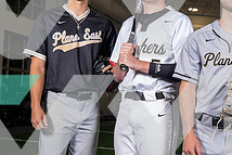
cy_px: 133
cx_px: 203
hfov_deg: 25.9
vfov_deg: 17.8
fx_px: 490
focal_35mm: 76
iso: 200
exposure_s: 1/200
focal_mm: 28
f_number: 5.6
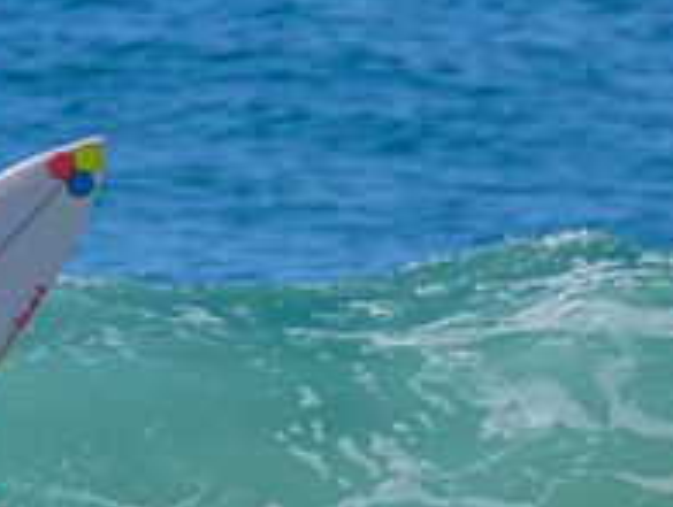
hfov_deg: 0.6
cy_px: 567
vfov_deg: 0.5
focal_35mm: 3136
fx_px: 61082
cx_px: -72
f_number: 11
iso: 800
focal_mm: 800
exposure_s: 1/2000
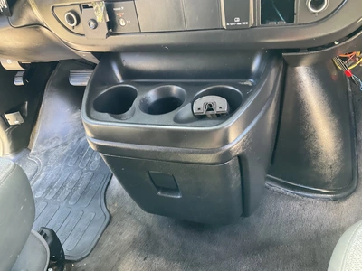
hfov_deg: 61.7
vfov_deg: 48.2
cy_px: 136
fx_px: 303
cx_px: 181
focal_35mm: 29
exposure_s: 1/60
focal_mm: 3
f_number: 1.8
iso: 160
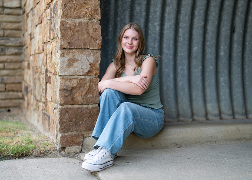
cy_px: 87
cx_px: 132
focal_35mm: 54
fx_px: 386
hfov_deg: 36.2
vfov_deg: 26.2
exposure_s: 1/400
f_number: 1.2
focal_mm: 50
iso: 800
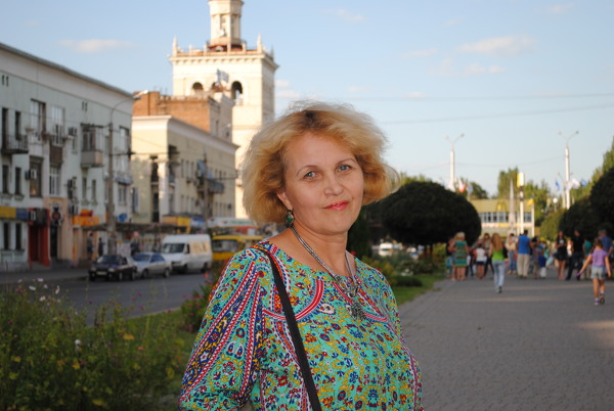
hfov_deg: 24.6
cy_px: 206
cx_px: 307
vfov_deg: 16.6
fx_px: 1409
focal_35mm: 82
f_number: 6.3
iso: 100
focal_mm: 55
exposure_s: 1/200
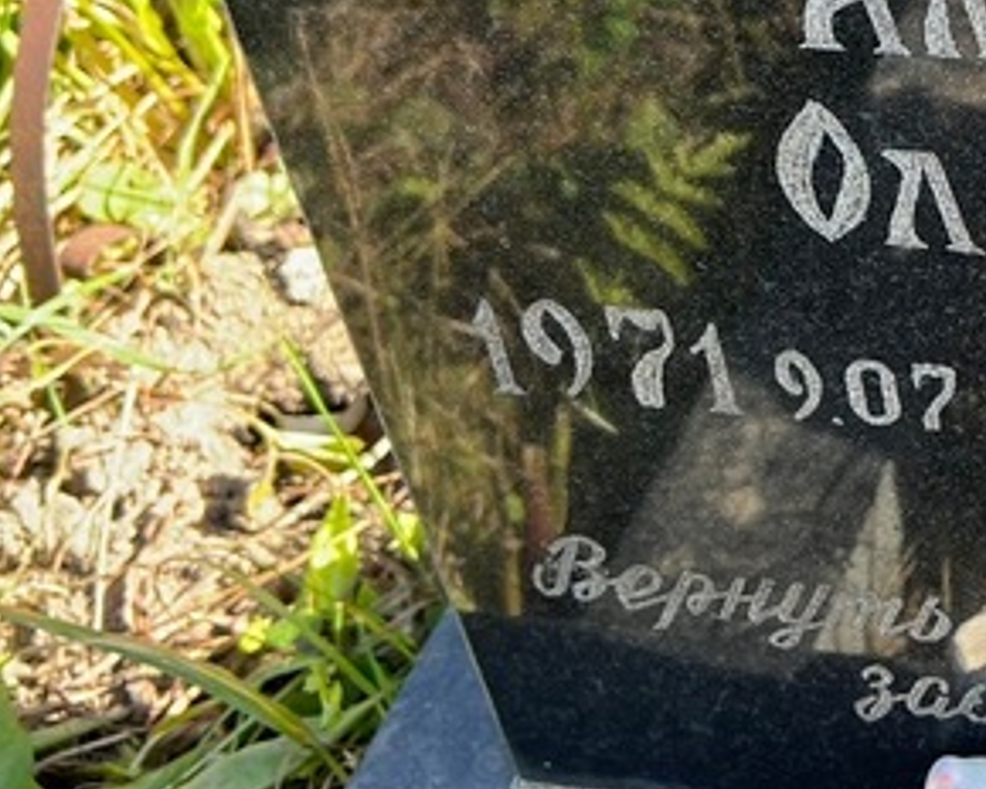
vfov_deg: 21.2
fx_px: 2043
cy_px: 27
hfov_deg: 24.3
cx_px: 1224
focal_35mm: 70
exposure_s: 1/304
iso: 50
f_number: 1.5
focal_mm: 5.7
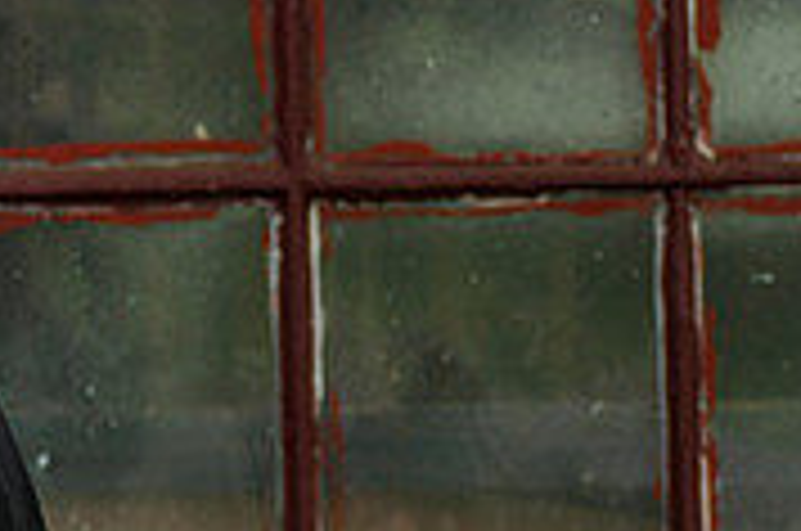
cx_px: -242
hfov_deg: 5.4
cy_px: 226
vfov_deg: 3.6
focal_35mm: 380
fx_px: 8440
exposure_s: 1/500
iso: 200
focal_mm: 112
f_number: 3.2
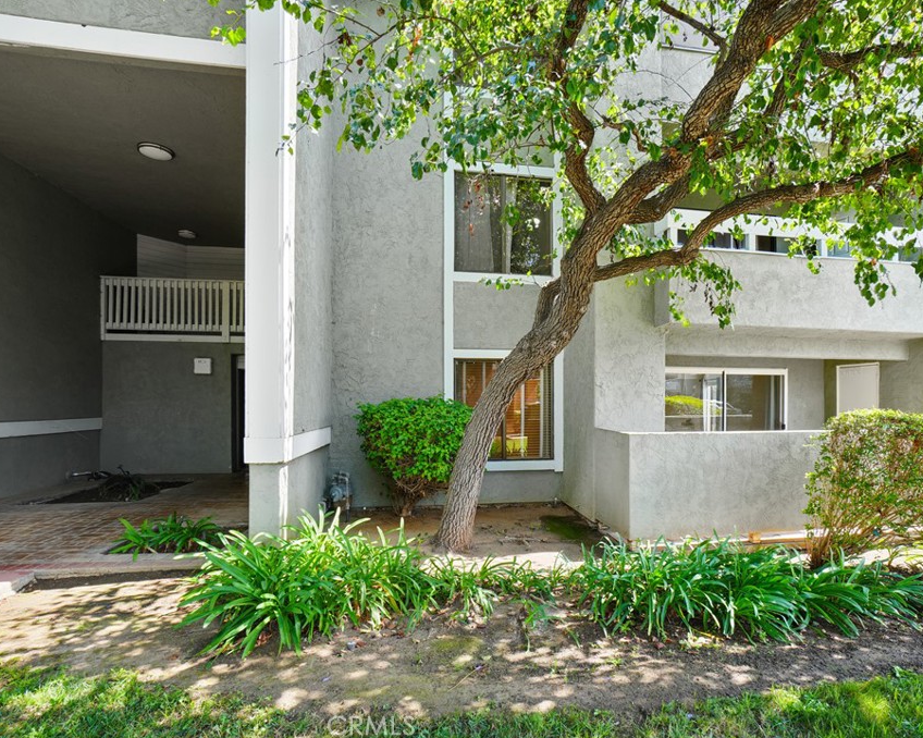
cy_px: 370
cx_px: 507
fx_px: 464
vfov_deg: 77.0
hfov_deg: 89.4
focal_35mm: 17
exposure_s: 1/50
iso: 100
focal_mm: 10
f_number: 8
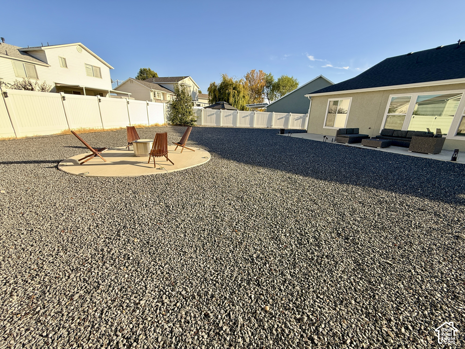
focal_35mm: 14
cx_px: 232
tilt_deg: -15.9
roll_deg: -2.5
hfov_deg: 102.1
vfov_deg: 85.7
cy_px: 174
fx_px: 188
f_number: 2.2
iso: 64
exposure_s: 1/281
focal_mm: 2.22
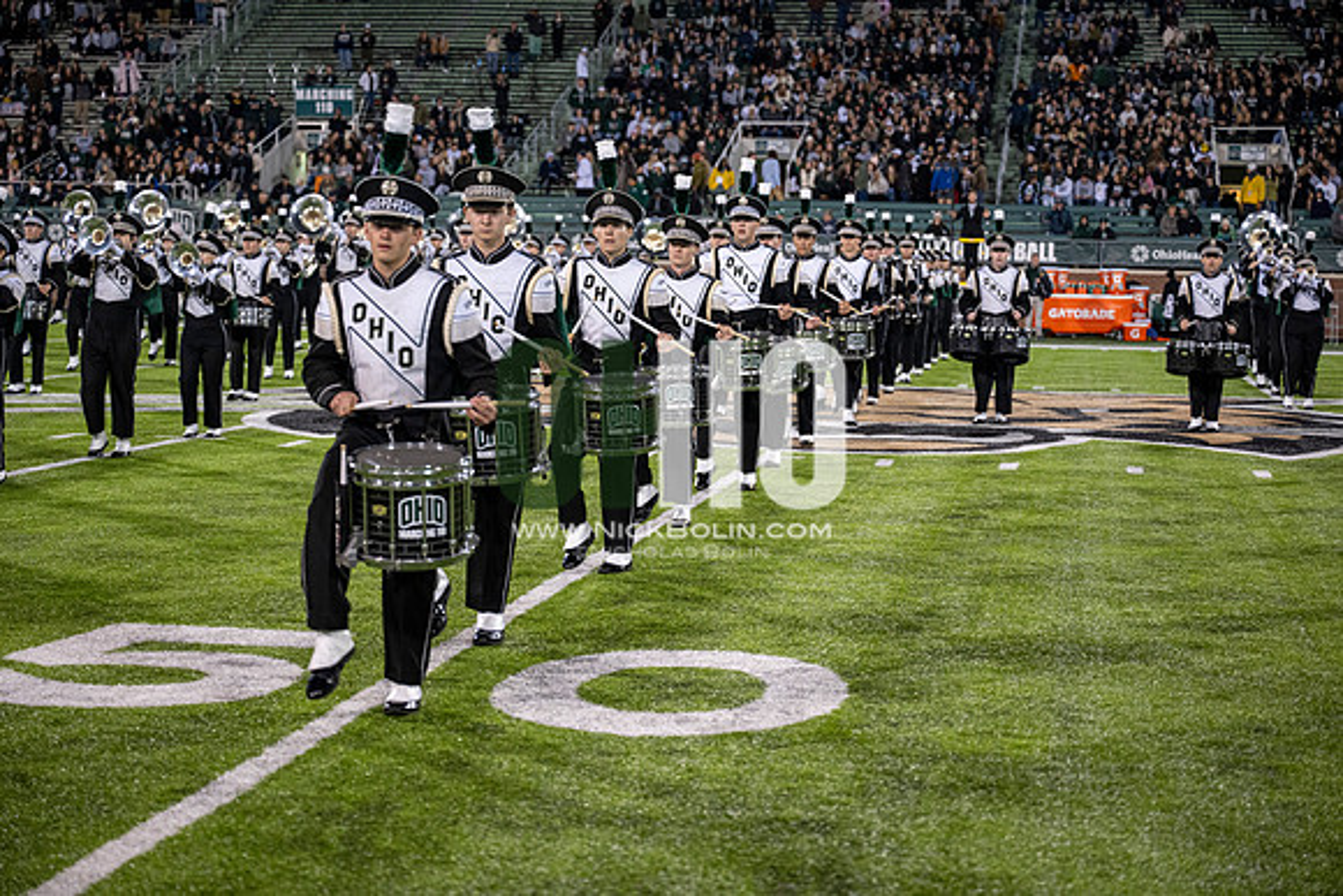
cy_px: 448
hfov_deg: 28.8
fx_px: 2612
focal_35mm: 70
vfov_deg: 19.5
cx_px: 672
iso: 1250
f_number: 3.2
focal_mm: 70
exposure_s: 1/500
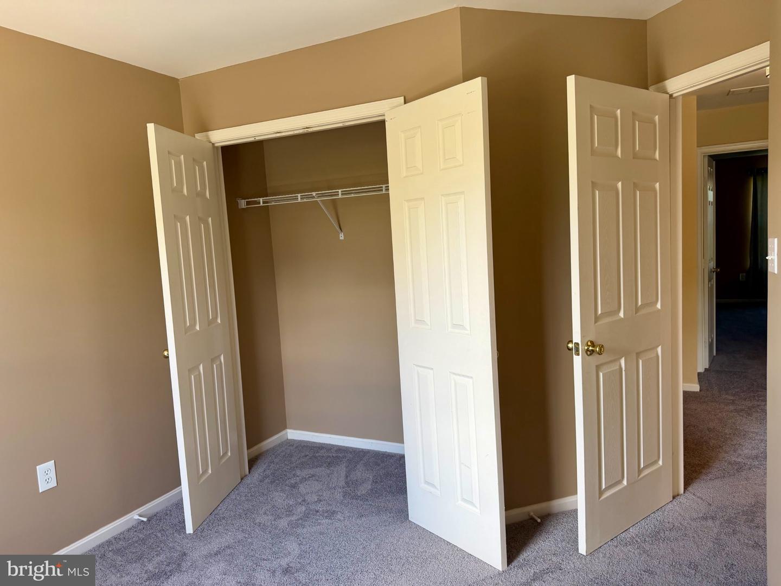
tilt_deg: -5.3
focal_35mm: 24
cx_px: 390
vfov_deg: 56.8
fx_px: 541
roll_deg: +4.4
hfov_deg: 71.6
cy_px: 293
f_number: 1.78
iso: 100
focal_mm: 6.76
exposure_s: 1/121
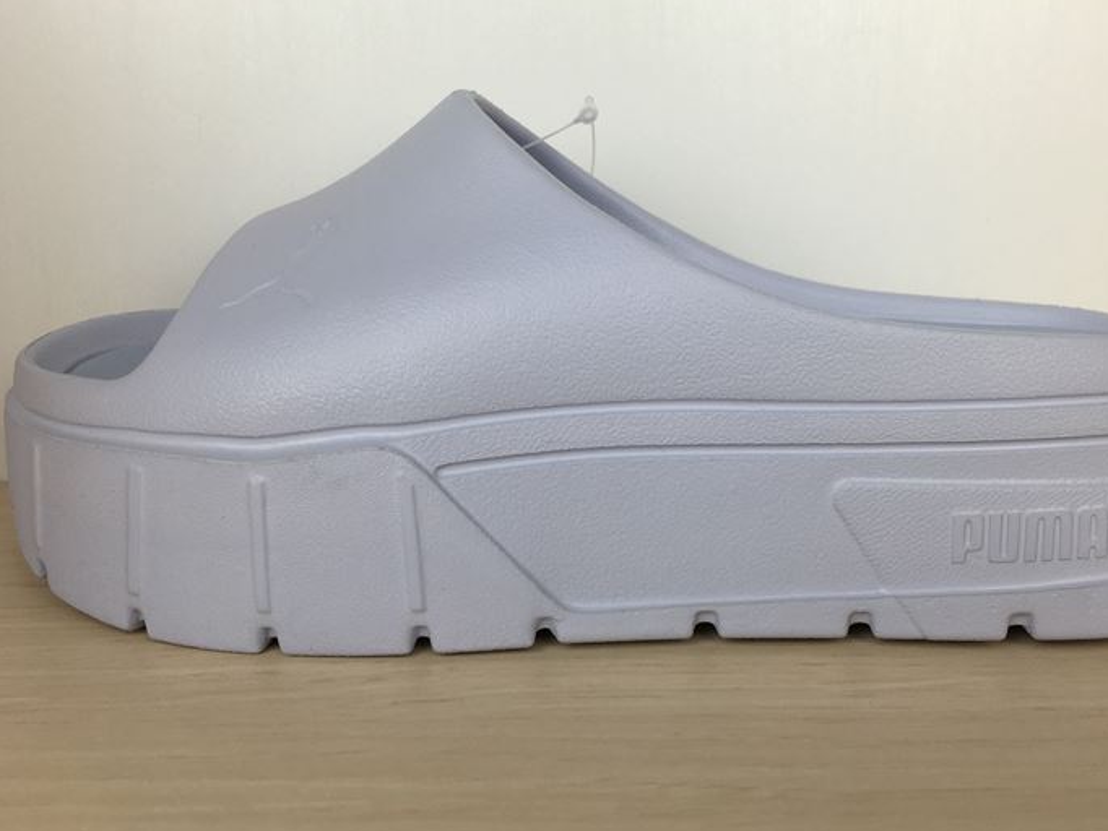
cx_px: 622
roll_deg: +0.1
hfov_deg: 53.8
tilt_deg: -10.7
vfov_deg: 41.8
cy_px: 393
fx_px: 1089
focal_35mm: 34
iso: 25
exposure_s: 1/144
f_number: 2.2
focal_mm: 4.15
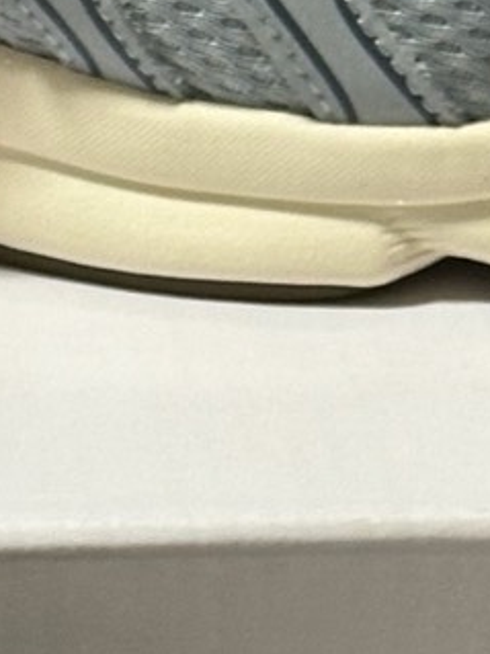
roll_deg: -1.5
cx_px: -221
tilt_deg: -25.6
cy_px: 744
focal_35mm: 289
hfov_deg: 5.1
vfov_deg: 6.8
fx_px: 5458
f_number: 1.78
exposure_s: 1/60
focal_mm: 6.86
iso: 160
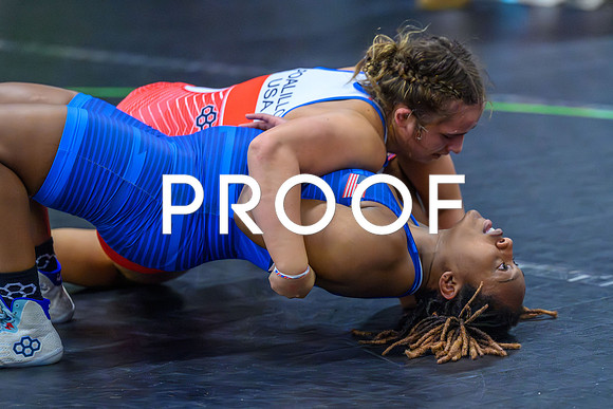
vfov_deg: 6.4
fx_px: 3658
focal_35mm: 215
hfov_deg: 9.6
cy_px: 265
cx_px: 398
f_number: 3.2
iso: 20000
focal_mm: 165
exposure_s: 1/800
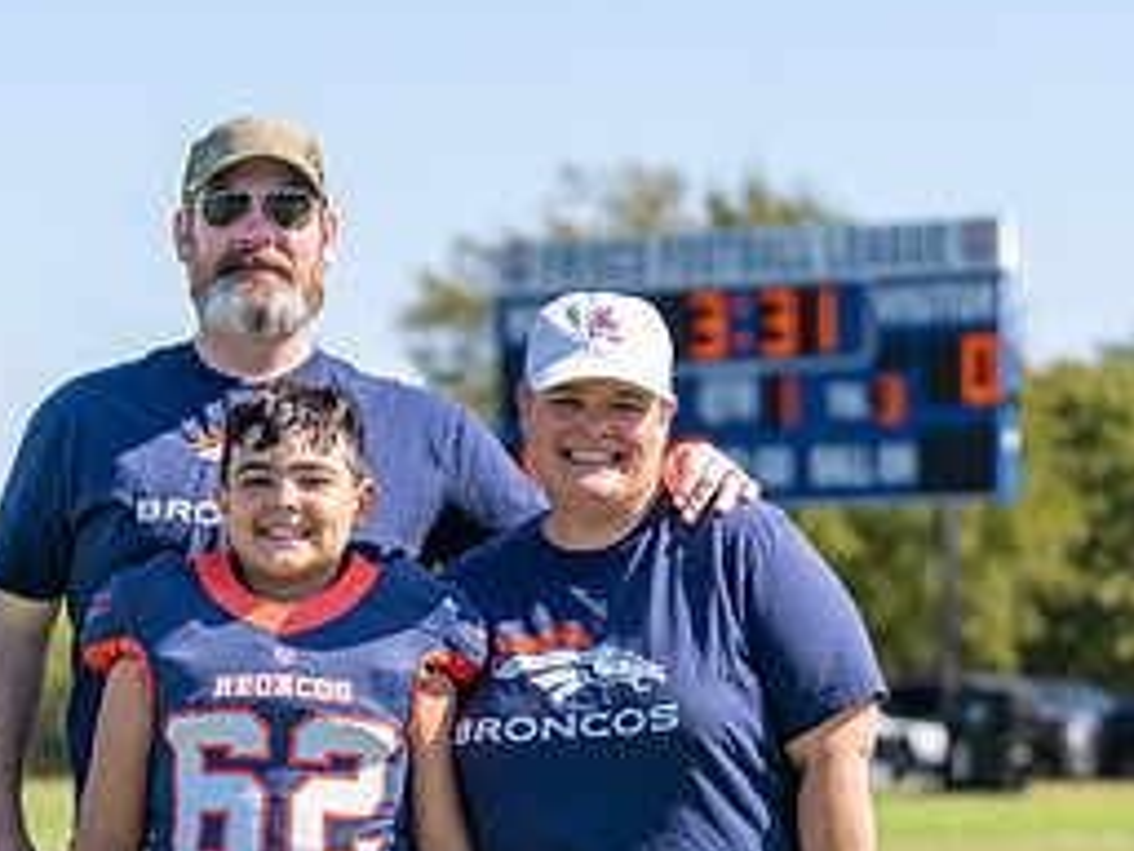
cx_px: 394
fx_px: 6486
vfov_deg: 7.5
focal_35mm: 198
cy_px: 822
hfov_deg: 10.0
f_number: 2.8
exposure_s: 1/1000
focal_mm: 75
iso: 100
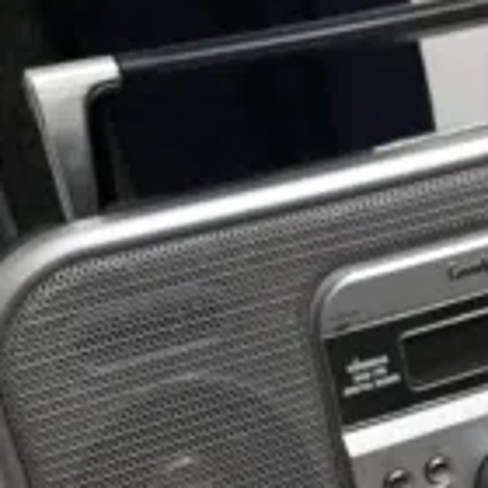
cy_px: 485
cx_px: 443
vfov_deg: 24.3
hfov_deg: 24.6
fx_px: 1085
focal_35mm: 68
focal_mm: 3.6
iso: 800
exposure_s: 1/17
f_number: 1.9
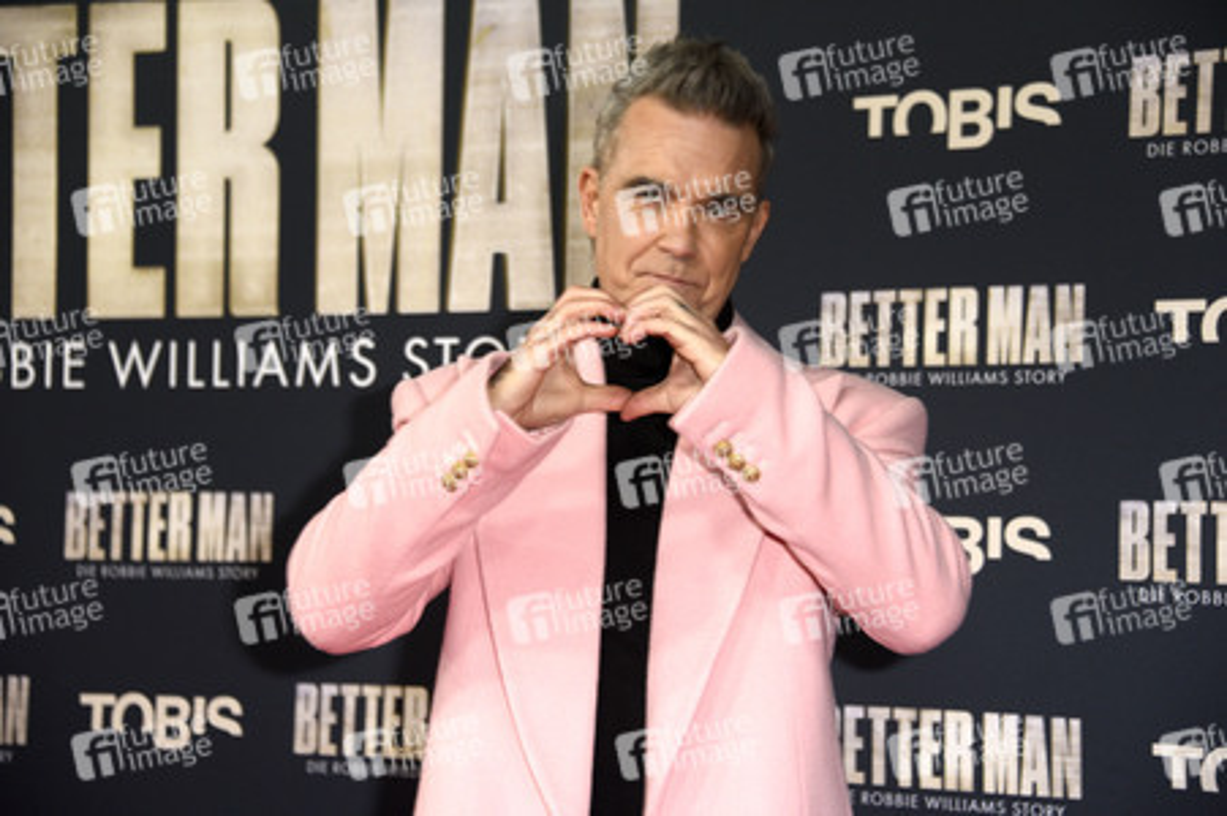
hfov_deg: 20.4
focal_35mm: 100
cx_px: 614
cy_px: 408
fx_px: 3406
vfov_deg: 13.7
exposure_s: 1/250
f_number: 5.6
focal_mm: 100
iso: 1000
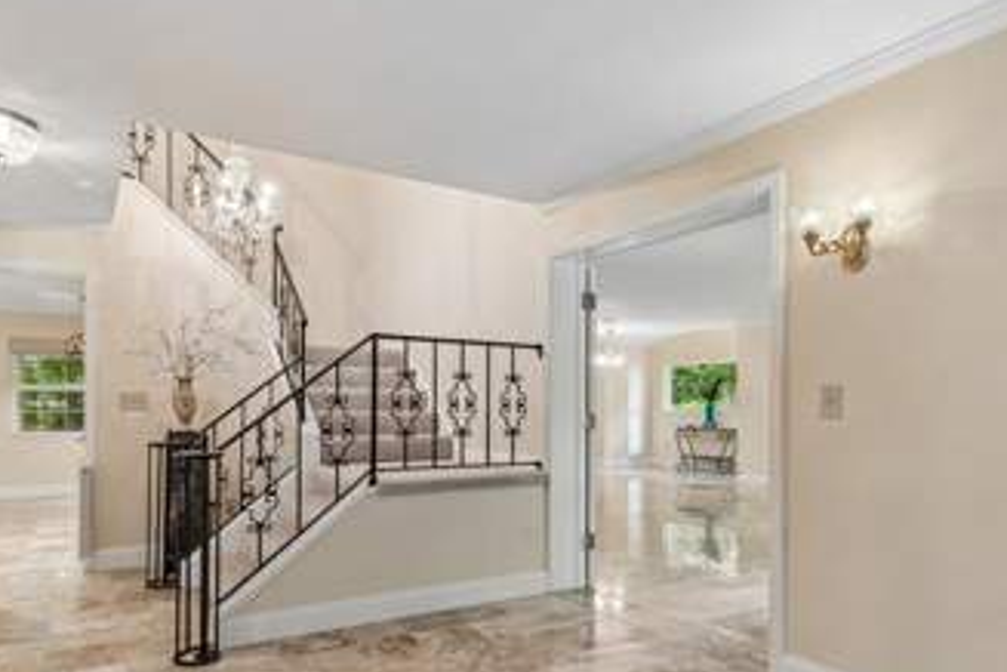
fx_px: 615
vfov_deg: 56.8
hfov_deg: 78.5
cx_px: 480
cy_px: 402
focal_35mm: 22
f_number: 8
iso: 200
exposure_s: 1/4
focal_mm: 10
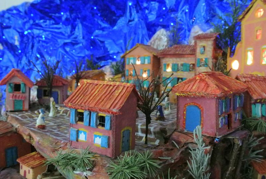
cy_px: 90
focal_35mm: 34
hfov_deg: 55.7
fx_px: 252
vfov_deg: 39.1
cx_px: 133
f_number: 5.6
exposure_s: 1/50
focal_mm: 12.7
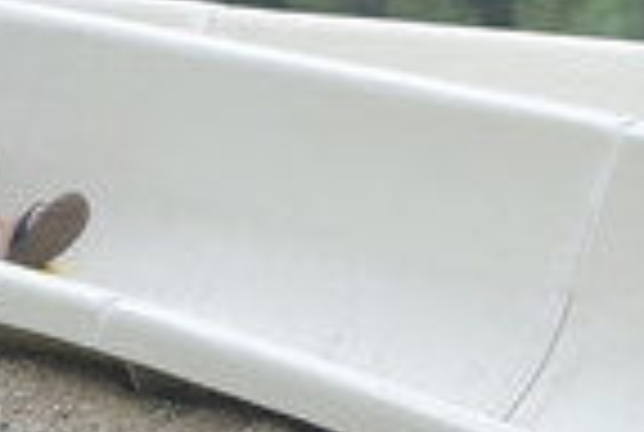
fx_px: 9770
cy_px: 241
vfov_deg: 2.5
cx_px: -140
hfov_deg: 3.8
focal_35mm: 545
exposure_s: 1/640
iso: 500
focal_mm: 195
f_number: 6.3
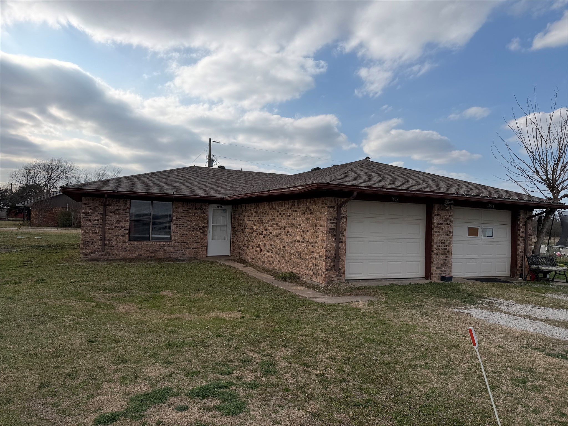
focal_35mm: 24
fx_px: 394
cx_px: 284
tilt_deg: +1.8
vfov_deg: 56.8
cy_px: 213
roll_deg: -0.8
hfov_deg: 71.6
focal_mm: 6.76
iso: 80
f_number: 1.78
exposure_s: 1/6711
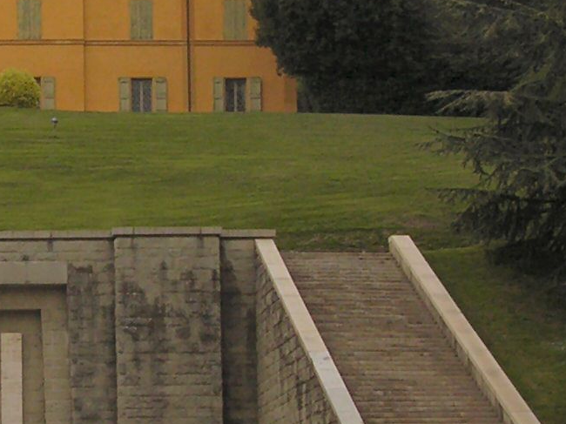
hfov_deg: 11.7
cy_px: 212
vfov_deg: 8.9
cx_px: -51
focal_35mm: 167
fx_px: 2730
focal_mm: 8
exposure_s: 1/182
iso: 100
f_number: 3.2
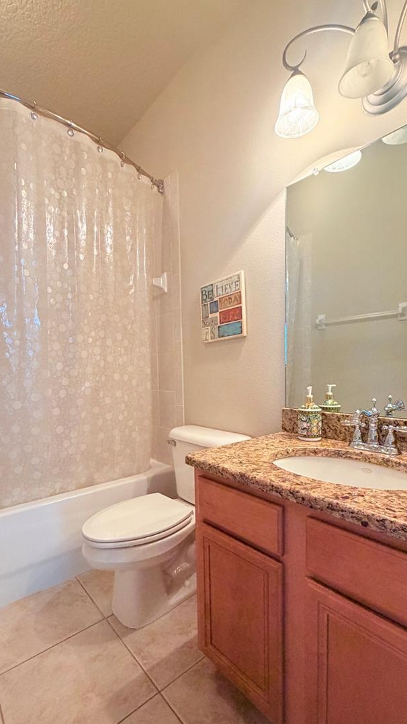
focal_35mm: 17
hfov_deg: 63.9
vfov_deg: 95.7
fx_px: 326
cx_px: 189
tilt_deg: -4.2
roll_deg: +0.7
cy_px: 394
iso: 400
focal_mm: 2.22
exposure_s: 1/60
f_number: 2.2
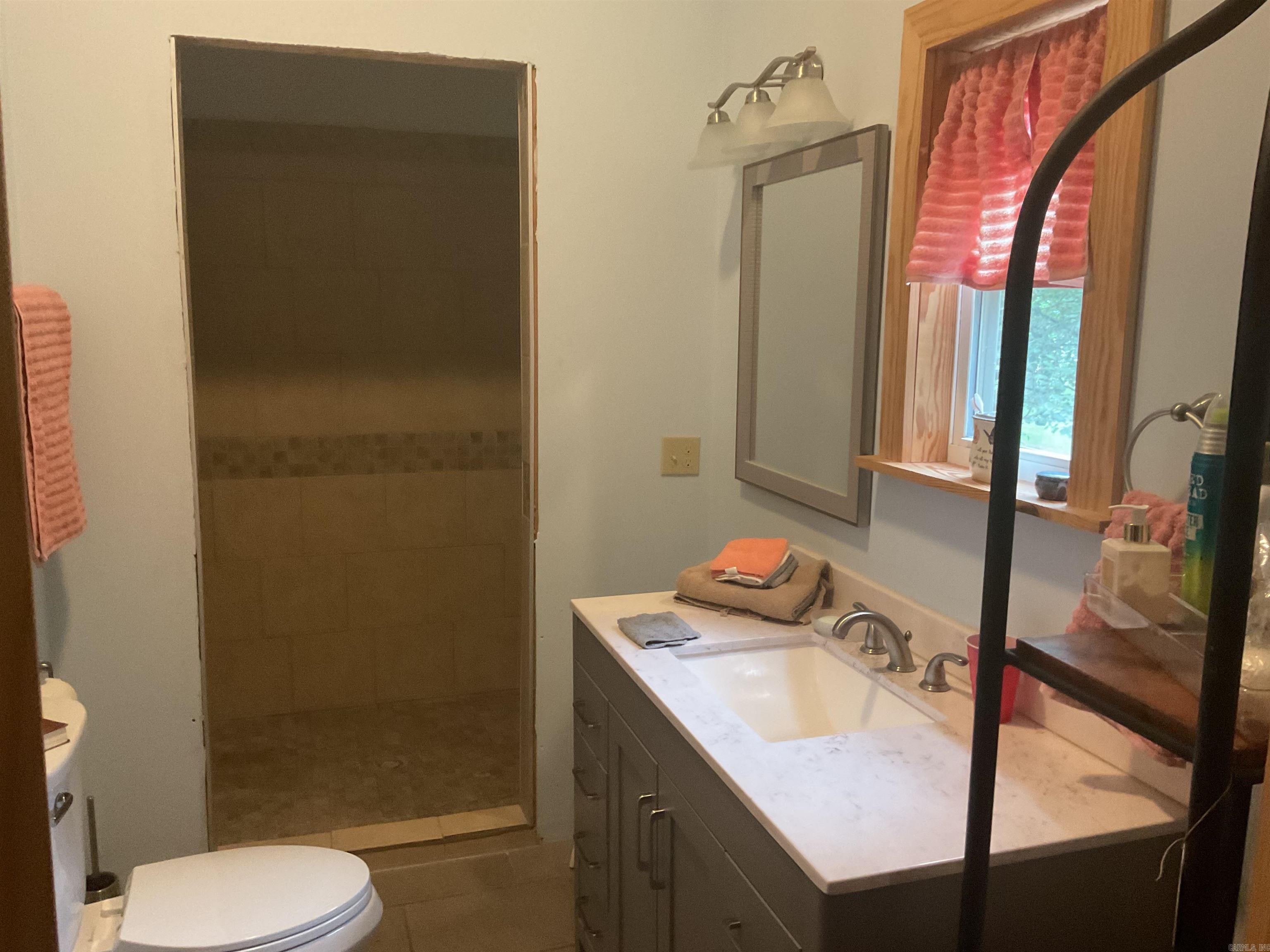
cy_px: 476
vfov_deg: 48.2
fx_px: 1064
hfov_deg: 61.7
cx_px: 635
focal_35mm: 29
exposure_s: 1/40
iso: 320
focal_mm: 3
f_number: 1.8
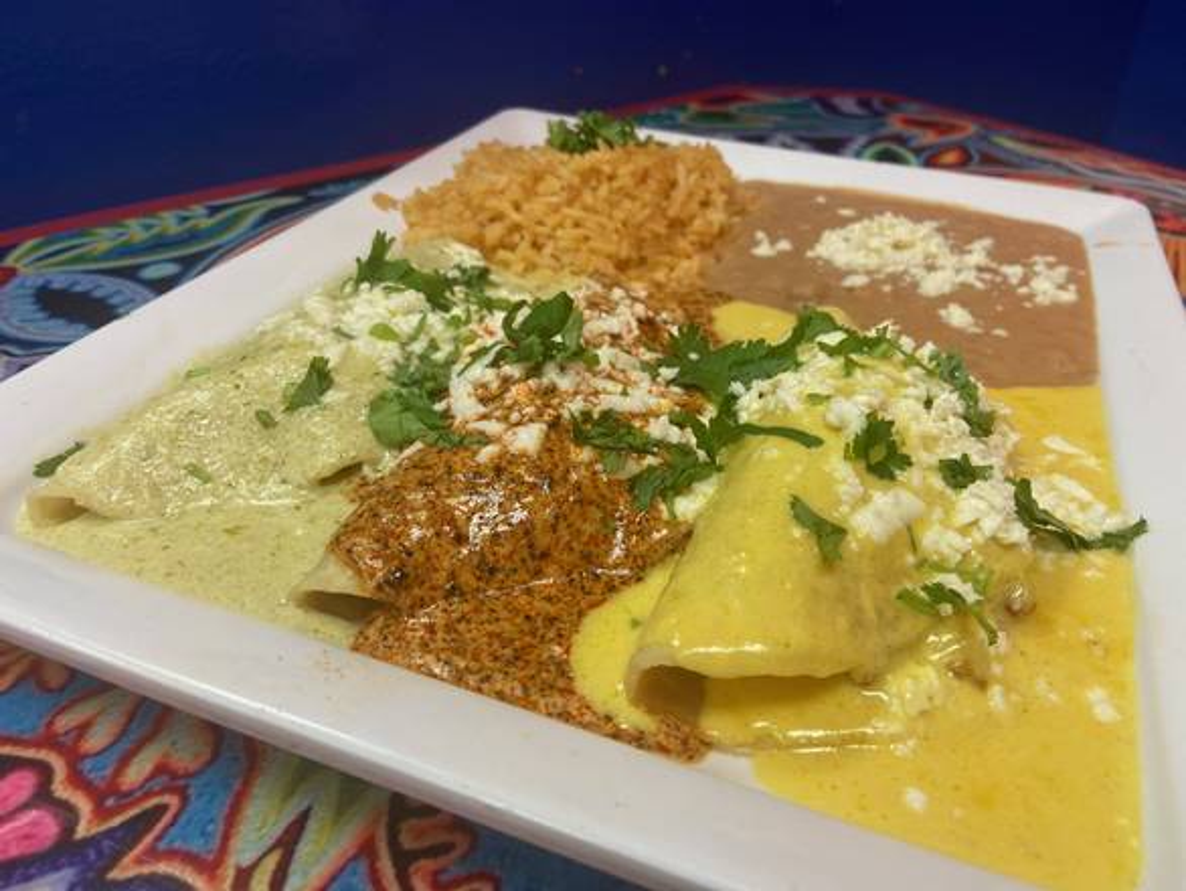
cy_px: 446
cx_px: 593
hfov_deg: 67.3
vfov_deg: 53.1
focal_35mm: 26
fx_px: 891
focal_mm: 4.25
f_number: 1.8
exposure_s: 1/60
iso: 80
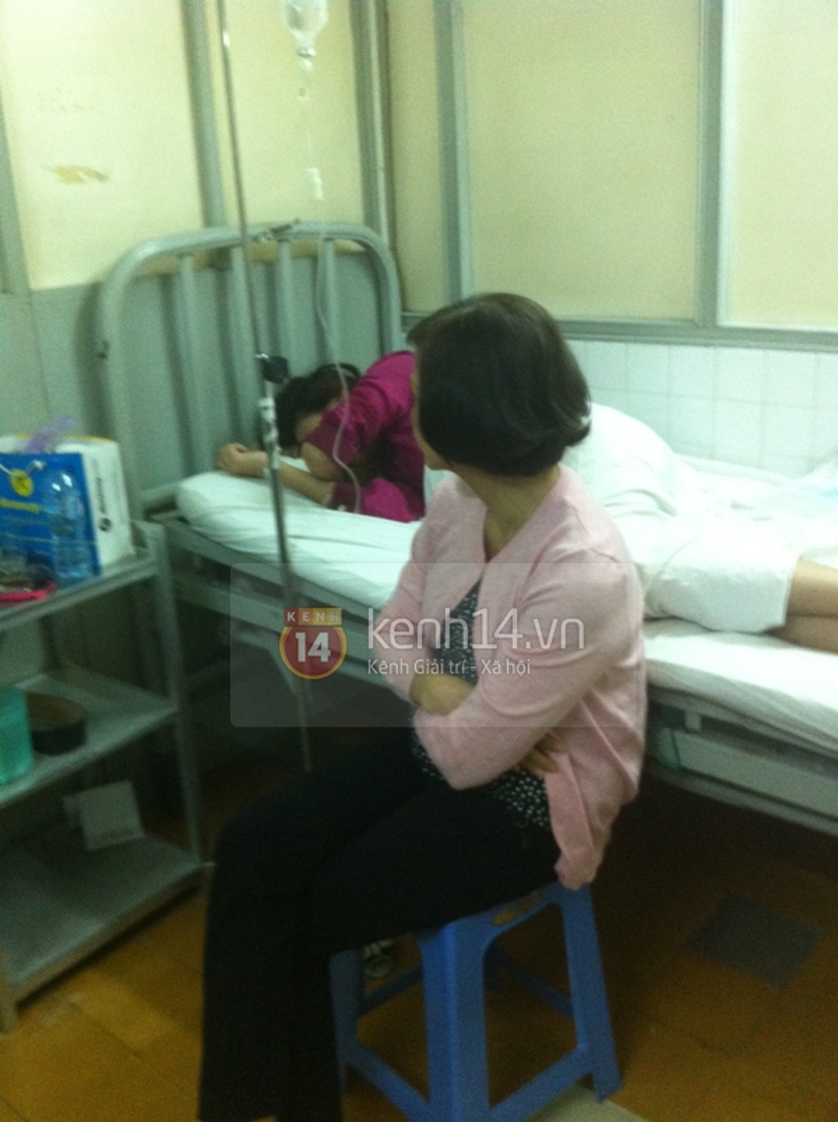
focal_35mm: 35
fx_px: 1132
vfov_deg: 52.7
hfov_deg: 40.6
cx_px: 419
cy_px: 561
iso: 320
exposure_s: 1/17
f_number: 2.8
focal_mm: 3.85
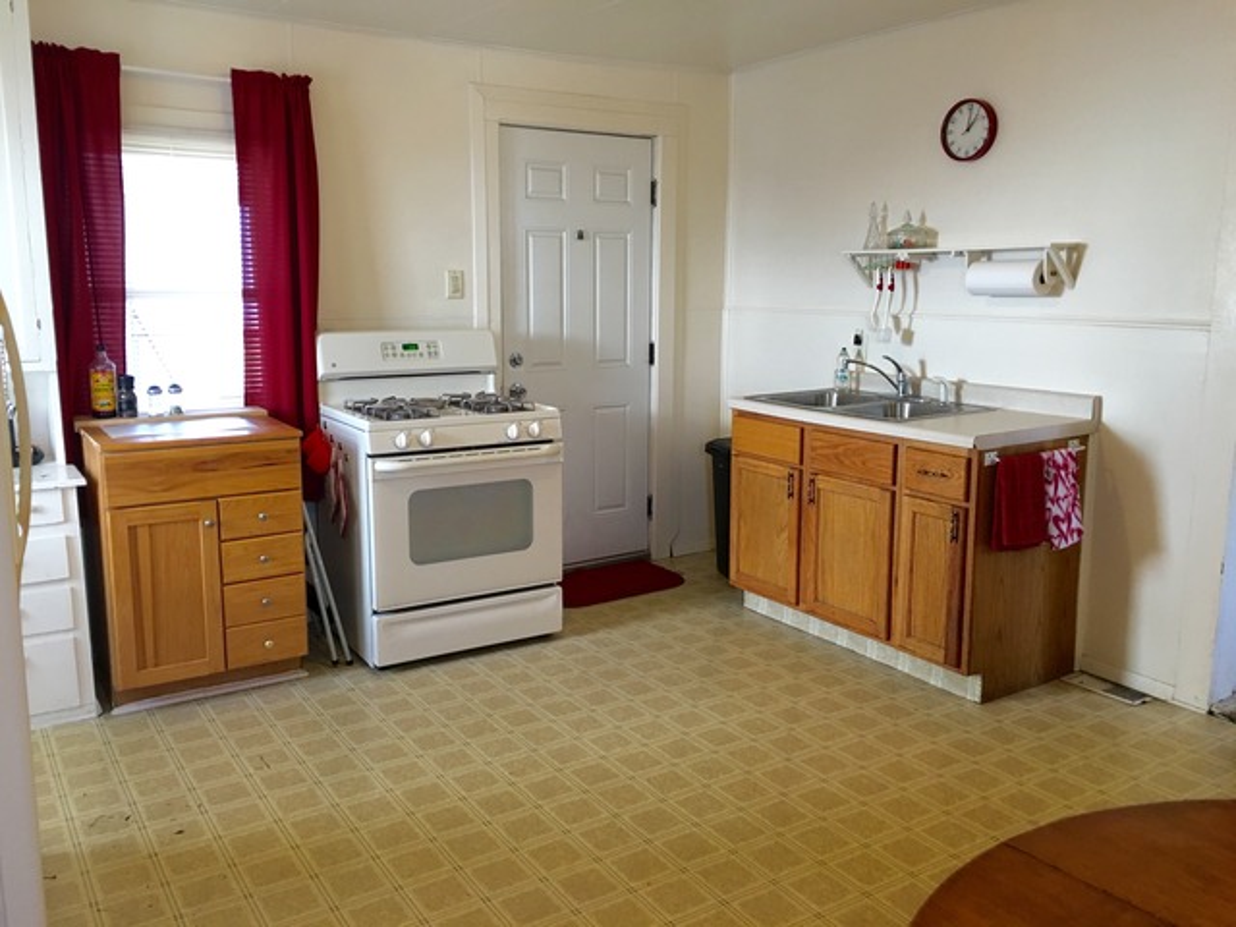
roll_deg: +0.4
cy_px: 464
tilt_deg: -10.0
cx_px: 618
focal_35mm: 29
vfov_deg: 48.2
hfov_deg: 61.7
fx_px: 1035
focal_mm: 4.15
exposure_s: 1/15
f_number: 2.2
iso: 50
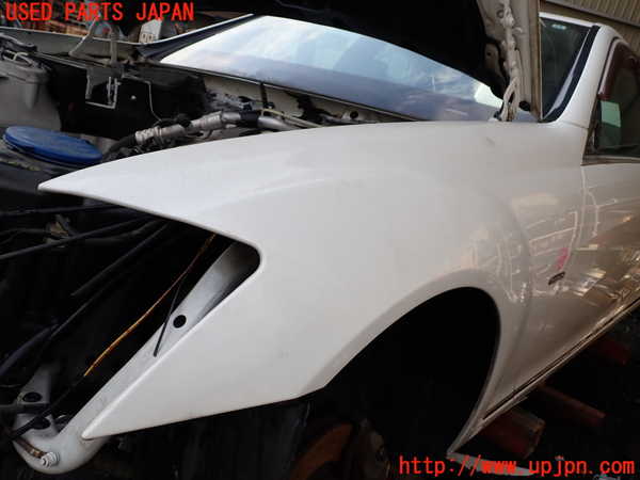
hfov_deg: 60.0
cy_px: 240
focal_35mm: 30
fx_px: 555
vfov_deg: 46.8
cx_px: 320
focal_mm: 5.4
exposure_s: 1/500
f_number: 3.2
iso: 100
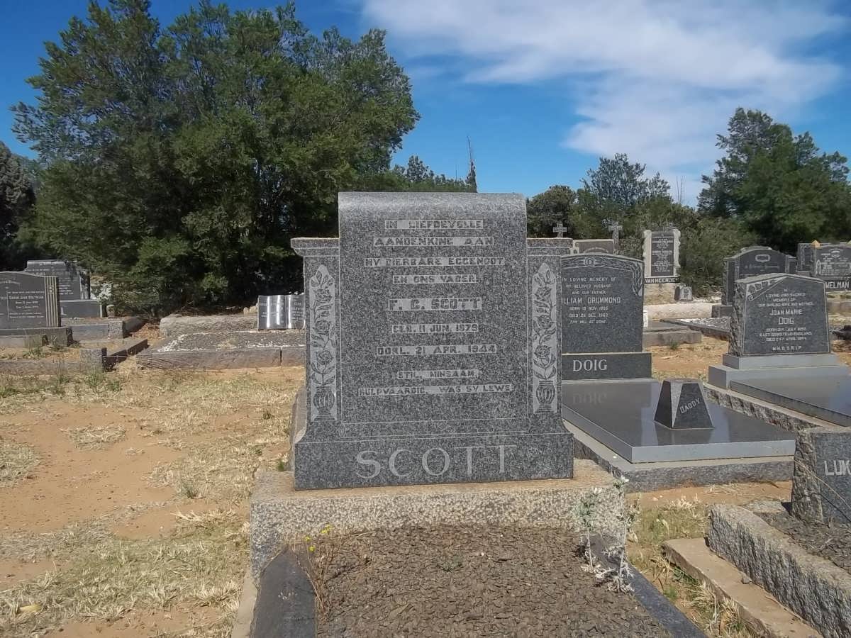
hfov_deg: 56.8
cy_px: 319
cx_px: 426
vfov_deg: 44.2
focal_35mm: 32
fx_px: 787
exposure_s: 1/800
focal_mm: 5.7
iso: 80
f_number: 5.5
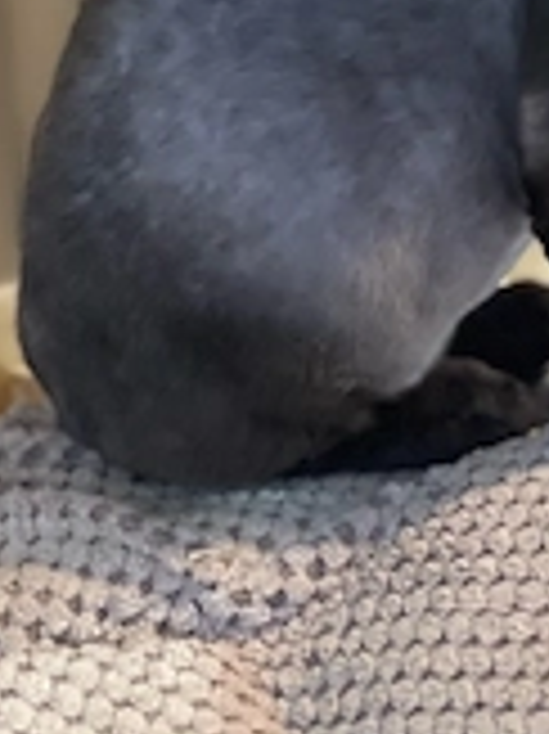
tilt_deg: -21.3
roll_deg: +2.4
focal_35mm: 157
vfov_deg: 12.4
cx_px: 580
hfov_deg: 9.4
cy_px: -54
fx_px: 3324
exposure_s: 1/36
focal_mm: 7.5
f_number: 2.2
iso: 400
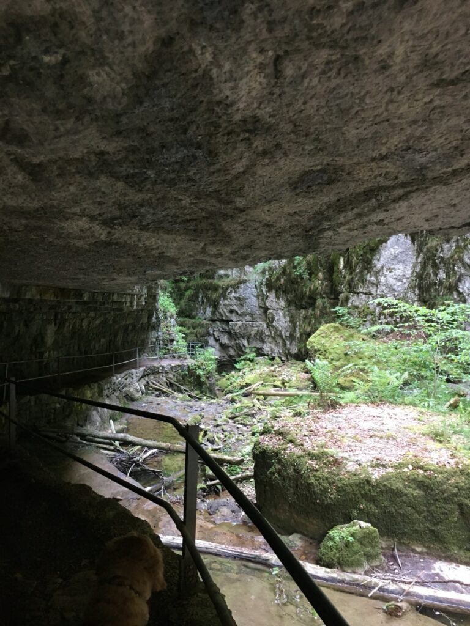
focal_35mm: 29
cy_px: 313
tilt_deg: -5.9
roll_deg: -0.2
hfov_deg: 48.2
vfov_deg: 61.7
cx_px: 235
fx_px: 525
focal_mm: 4.15
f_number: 2.2
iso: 160
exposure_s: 1/33
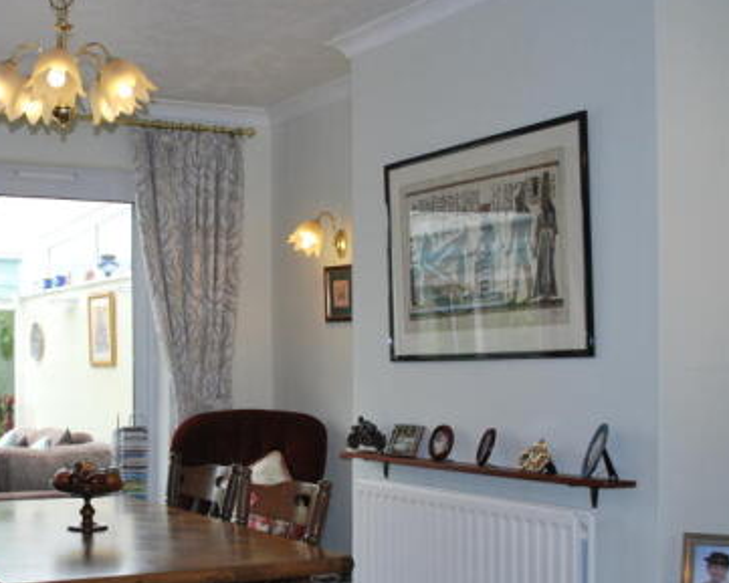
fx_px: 1101
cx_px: 148
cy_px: 366
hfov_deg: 35.5
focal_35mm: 51
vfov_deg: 29.6
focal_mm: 20
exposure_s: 1/200
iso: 400
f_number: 4.5
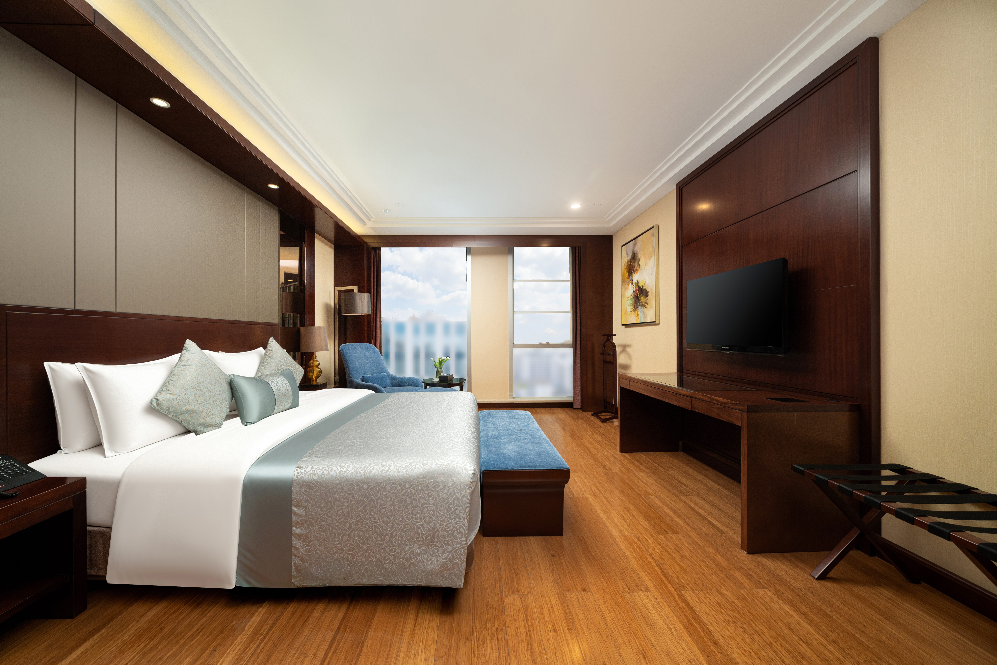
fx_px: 332
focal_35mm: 12
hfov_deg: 112.6
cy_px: 332
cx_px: 498
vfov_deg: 90.0
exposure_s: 3.2
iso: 100
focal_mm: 12
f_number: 7.1
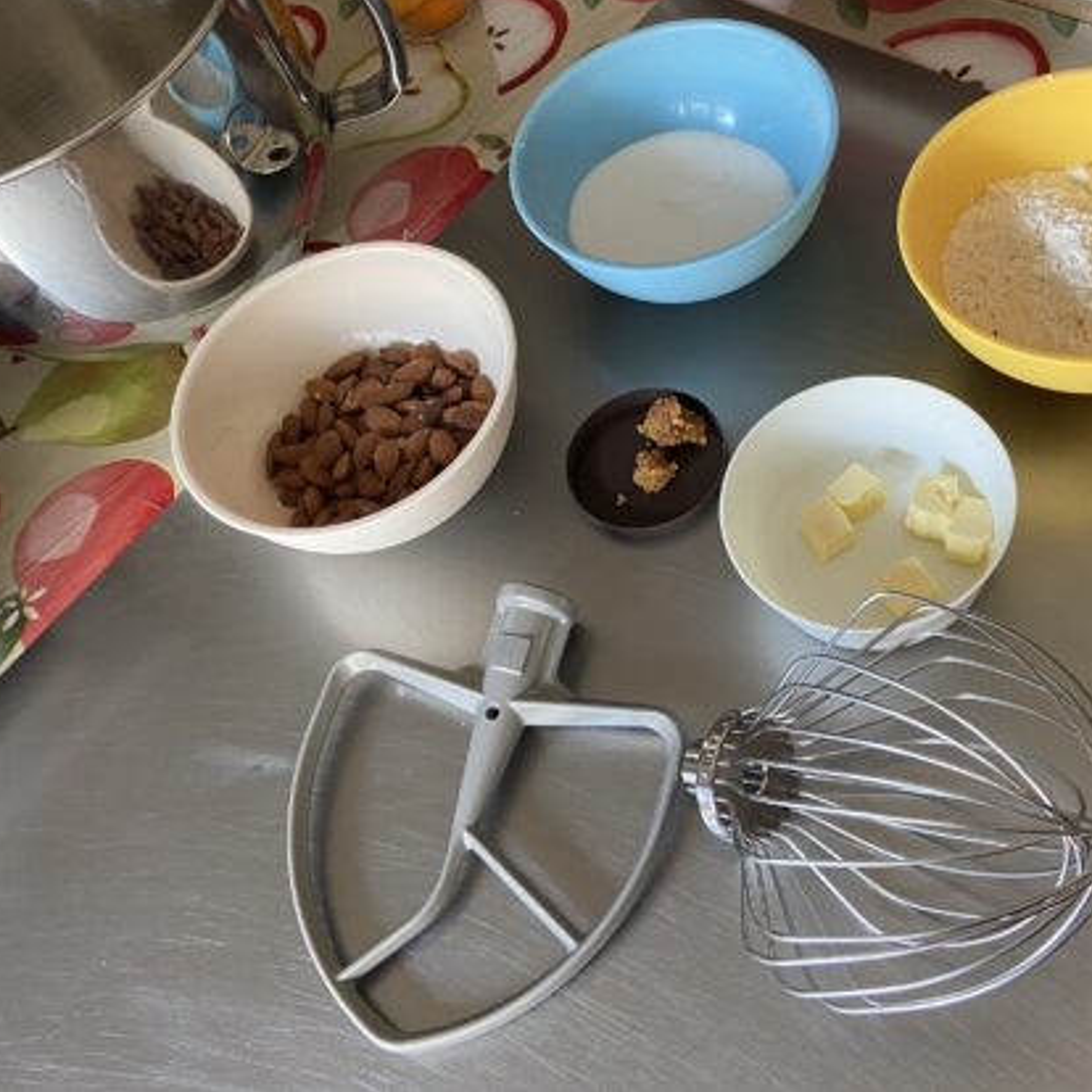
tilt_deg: -55.6
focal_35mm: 37
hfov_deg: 44.6
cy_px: 435
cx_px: 669
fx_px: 1321
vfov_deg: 44.7
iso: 125
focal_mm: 4.25
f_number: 1.8
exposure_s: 1/83
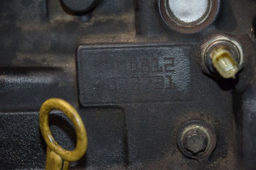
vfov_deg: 8.7
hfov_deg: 13.0
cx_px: 128
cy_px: 85
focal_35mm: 158
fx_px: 1119
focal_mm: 105
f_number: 5.6
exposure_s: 1/60
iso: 800
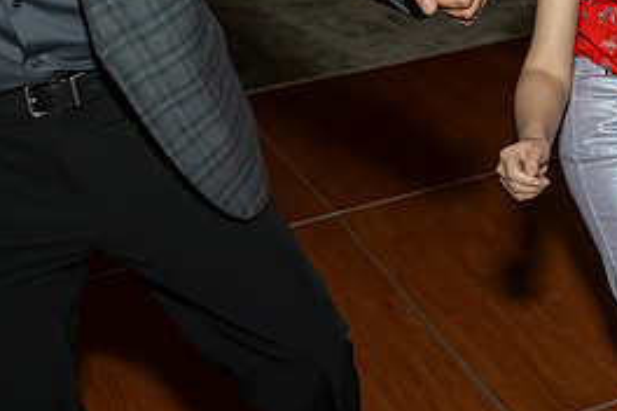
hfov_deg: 24.9
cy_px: -88
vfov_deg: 16.9
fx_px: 1320
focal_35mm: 77
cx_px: 632
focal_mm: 18
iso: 1000
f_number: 7.1
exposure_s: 1/250
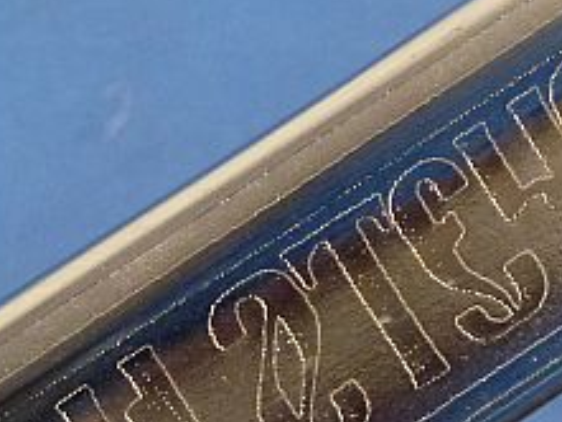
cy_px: 580
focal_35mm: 177
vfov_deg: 8.3
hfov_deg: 11.2
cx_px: 209
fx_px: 2875
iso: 320
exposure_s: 1/80
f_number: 4.1
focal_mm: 8.7
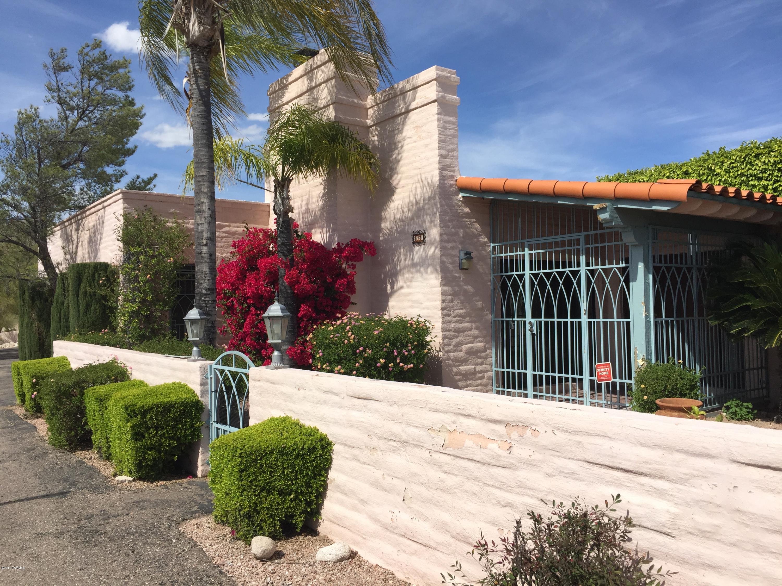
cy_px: 293
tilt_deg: +2.6
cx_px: 391
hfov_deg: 61.7
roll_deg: +0.2
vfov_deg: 48.2
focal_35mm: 29
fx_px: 655
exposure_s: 1/2326
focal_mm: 4.15
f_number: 2.2
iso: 32
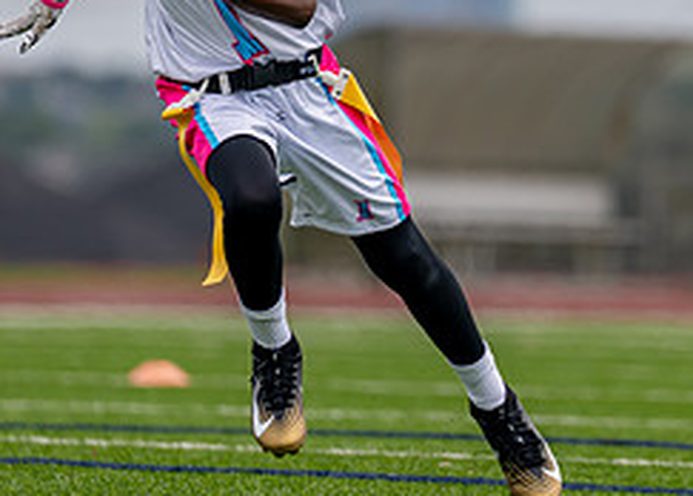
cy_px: -3
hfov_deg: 3.1
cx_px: 438
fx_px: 12883
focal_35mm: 654
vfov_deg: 2.2
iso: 125
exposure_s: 1/2500
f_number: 2.8
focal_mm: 200
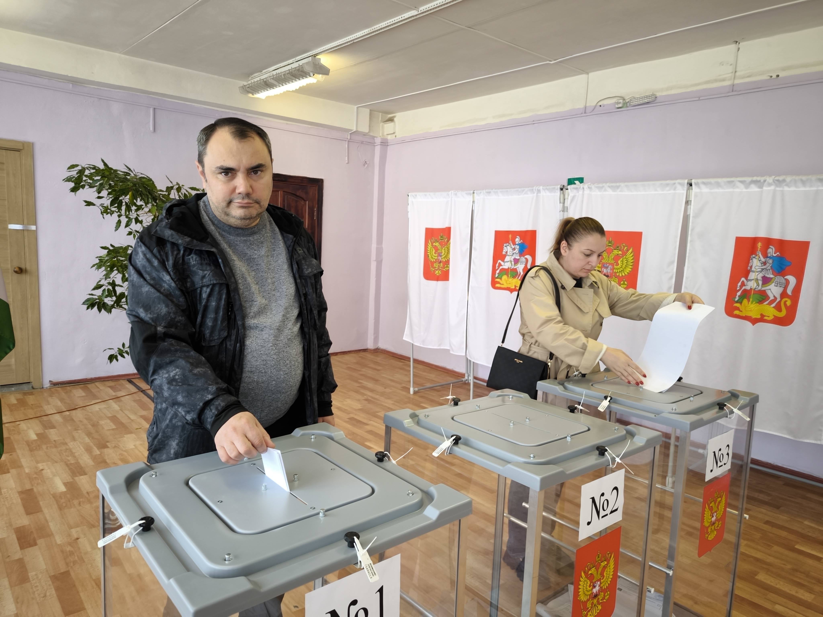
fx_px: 571
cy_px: 308
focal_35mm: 24
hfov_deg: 71.6
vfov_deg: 56.8
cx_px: 412
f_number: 1.9
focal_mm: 6.92
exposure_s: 1/50
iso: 125
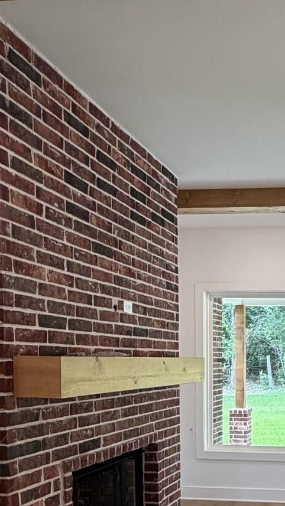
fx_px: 551
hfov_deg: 26.3
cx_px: 326
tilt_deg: -3.9
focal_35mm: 41
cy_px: 406
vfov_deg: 46.7
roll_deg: -0.7
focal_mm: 2.22
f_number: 2.2
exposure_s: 1/120
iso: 200
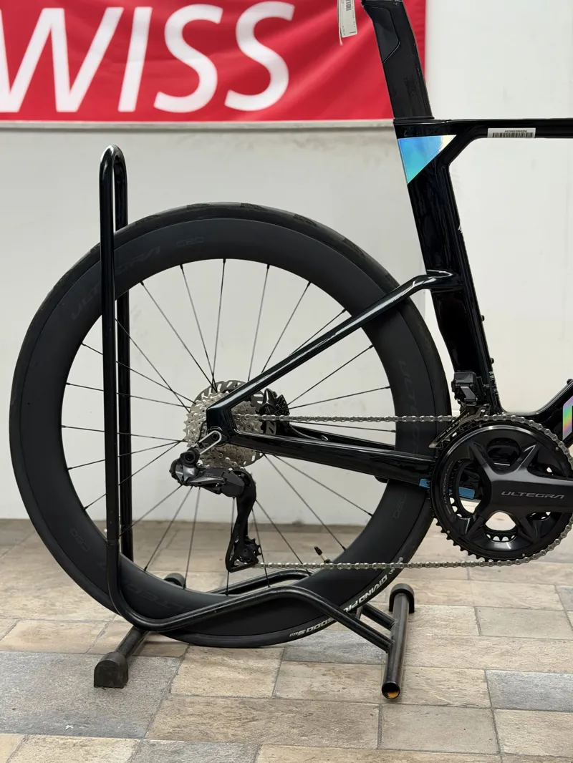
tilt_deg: -7.9
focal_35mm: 48
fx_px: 1059
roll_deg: -0.2
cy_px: 382
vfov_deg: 39.6
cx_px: 286
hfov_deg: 30.3
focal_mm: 6.76
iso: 64
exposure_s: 1/100
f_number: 1.78
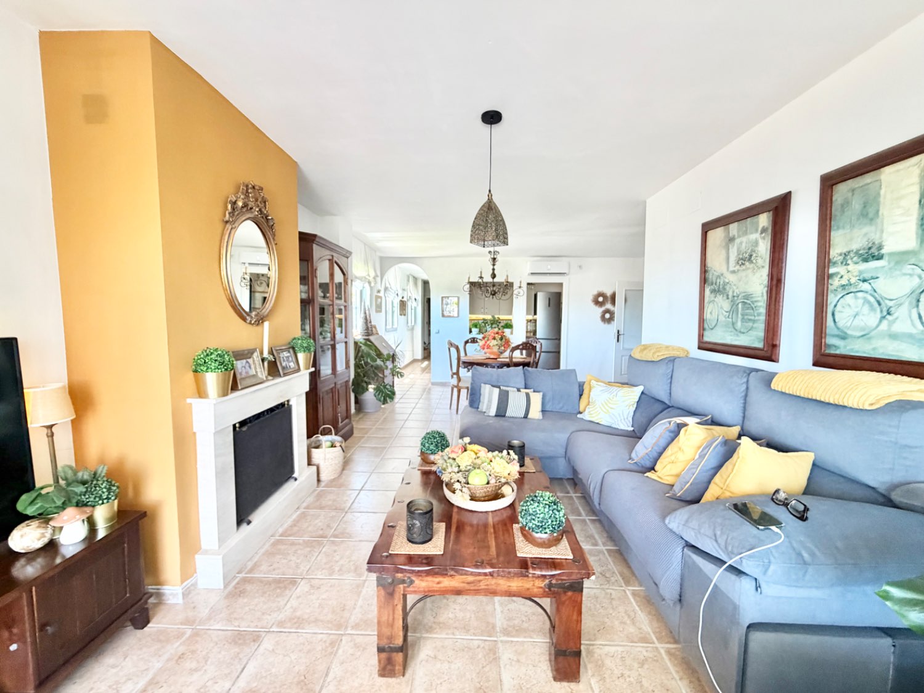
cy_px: 346
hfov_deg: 102.1
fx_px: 374
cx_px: 462
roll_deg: +0.1
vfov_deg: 85.7
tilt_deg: -4.0
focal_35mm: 14
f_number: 2.2
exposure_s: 1/60
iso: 400
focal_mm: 2.22
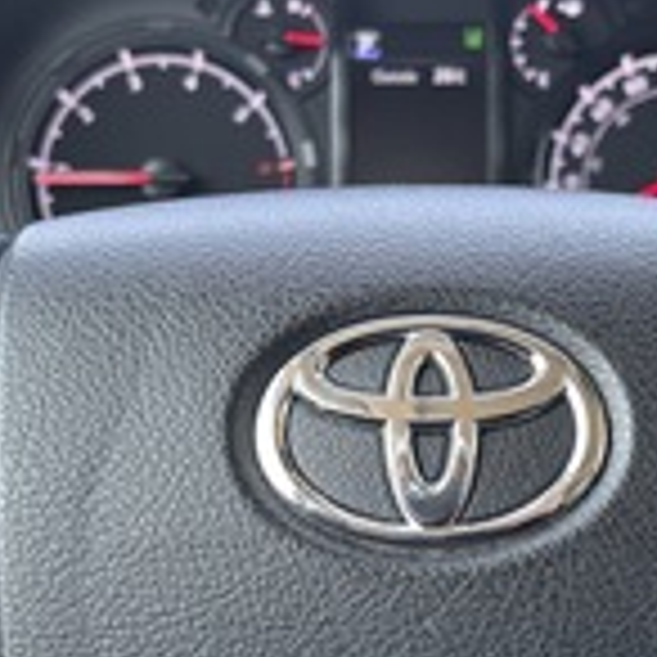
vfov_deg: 26.0
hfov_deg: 26.0
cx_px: 418
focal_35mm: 66
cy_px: 434
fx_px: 1417
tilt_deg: -24.1
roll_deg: -2.2
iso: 100
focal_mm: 5.96
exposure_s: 1/121
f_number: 1.6
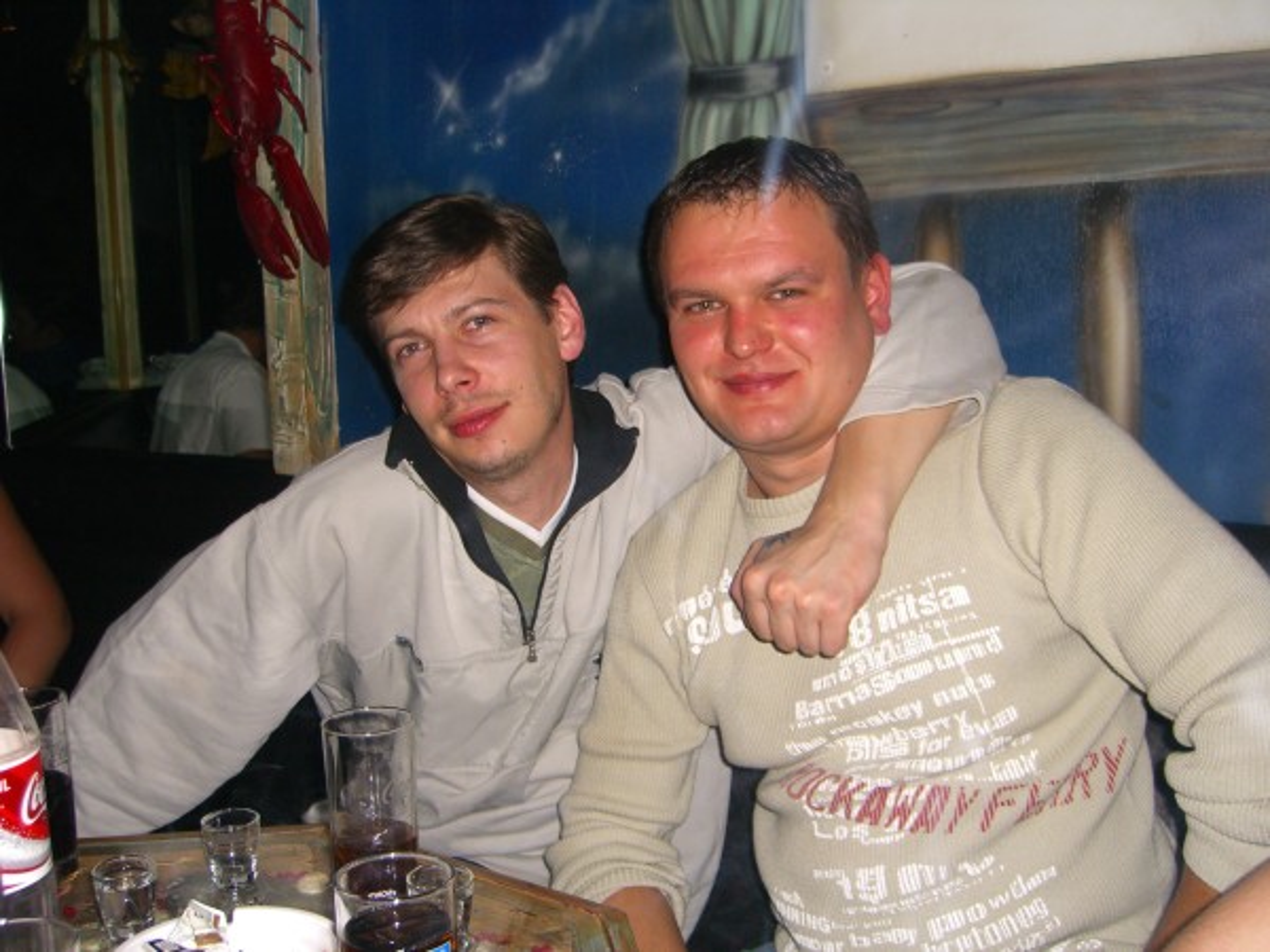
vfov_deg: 37.7
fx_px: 1394
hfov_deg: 49.0
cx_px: 635
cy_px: 476
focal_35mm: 38
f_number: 2.8
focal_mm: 7.9
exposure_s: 1/60
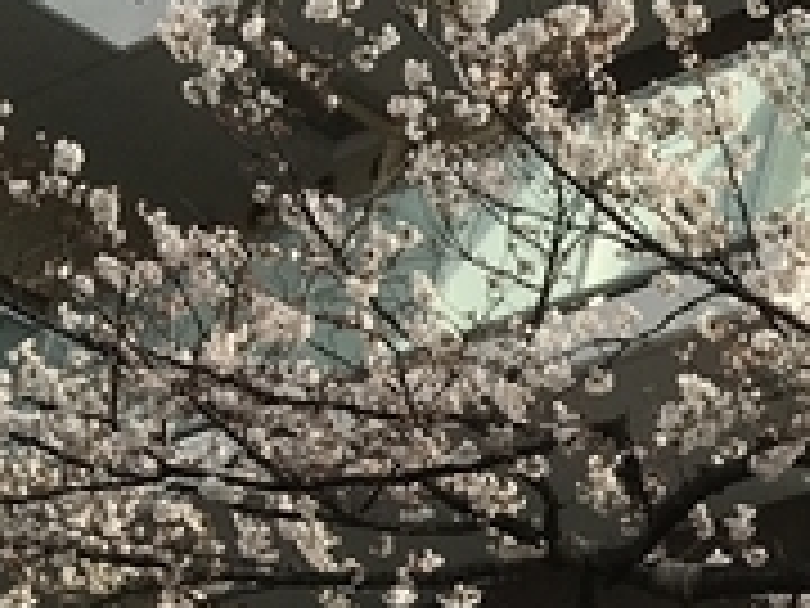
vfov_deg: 8.7
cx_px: 2106
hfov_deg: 10.1
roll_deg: -5.4
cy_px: 995
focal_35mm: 165
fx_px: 3861
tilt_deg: +20.6
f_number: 2.2
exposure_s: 1/999
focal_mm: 4.15
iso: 25
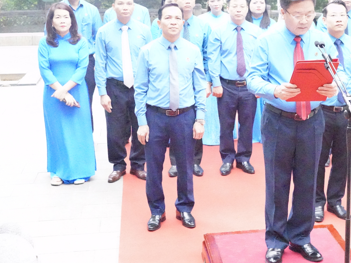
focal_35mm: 69
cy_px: 77
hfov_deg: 27.5
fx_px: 700
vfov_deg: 21.2
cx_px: 290
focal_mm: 39
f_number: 5.6
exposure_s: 1/1600
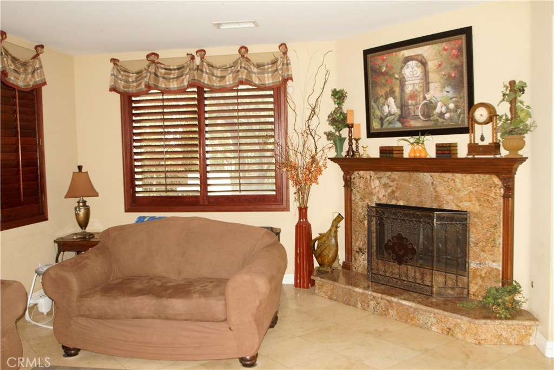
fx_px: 508
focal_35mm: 33
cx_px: 277
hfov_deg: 57.2
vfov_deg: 40.0
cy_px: 185
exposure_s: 1/125
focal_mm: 22
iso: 640
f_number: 4.5
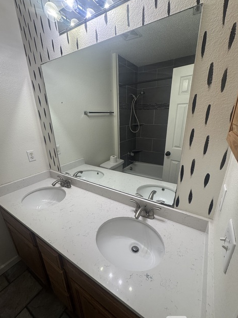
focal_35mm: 15
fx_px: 138
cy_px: 166
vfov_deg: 98.1
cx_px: 121
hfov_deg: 81.7
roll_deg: +1.3
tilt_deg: -21.2
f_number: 2.2
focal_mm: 2.22
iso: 200
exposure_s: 1/120
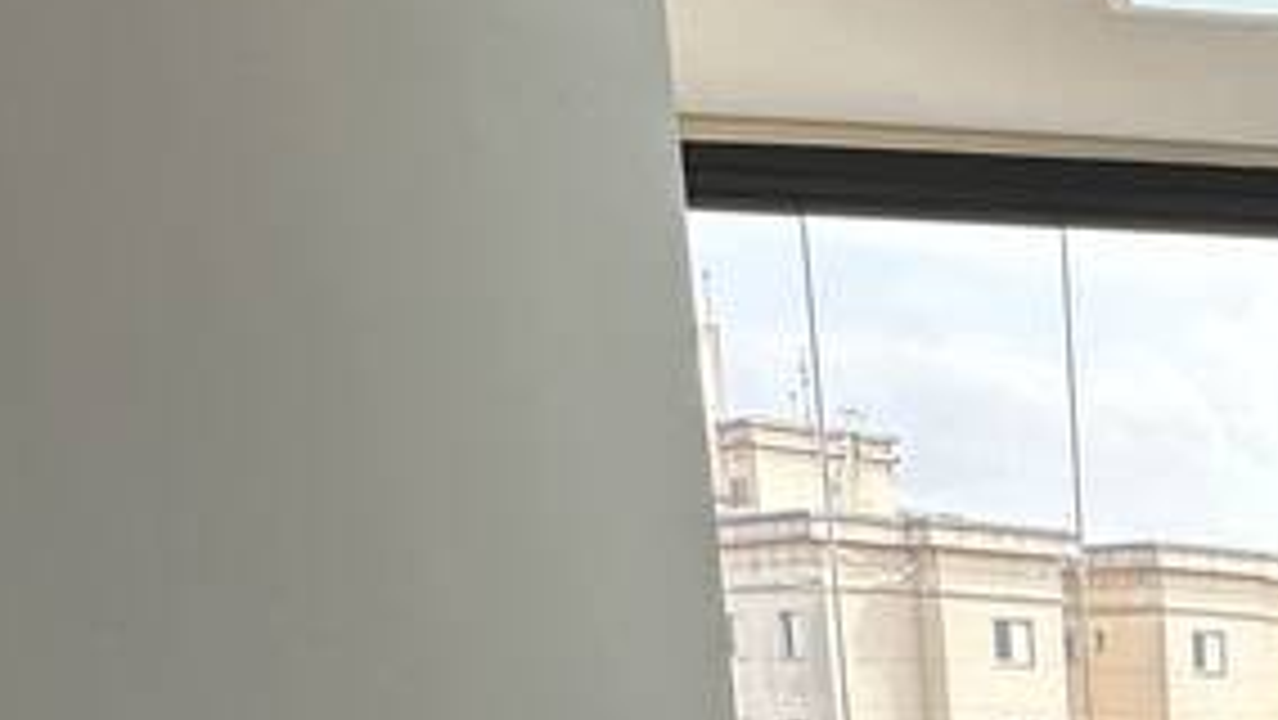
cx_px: 1660
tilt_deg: -14.8
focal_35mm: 58
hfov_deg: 29.2
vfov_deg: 17.1
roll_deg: -1.8
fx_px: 1966
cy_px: 1287
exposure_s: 1/280
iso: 40
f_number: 2.2
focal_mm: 2.22
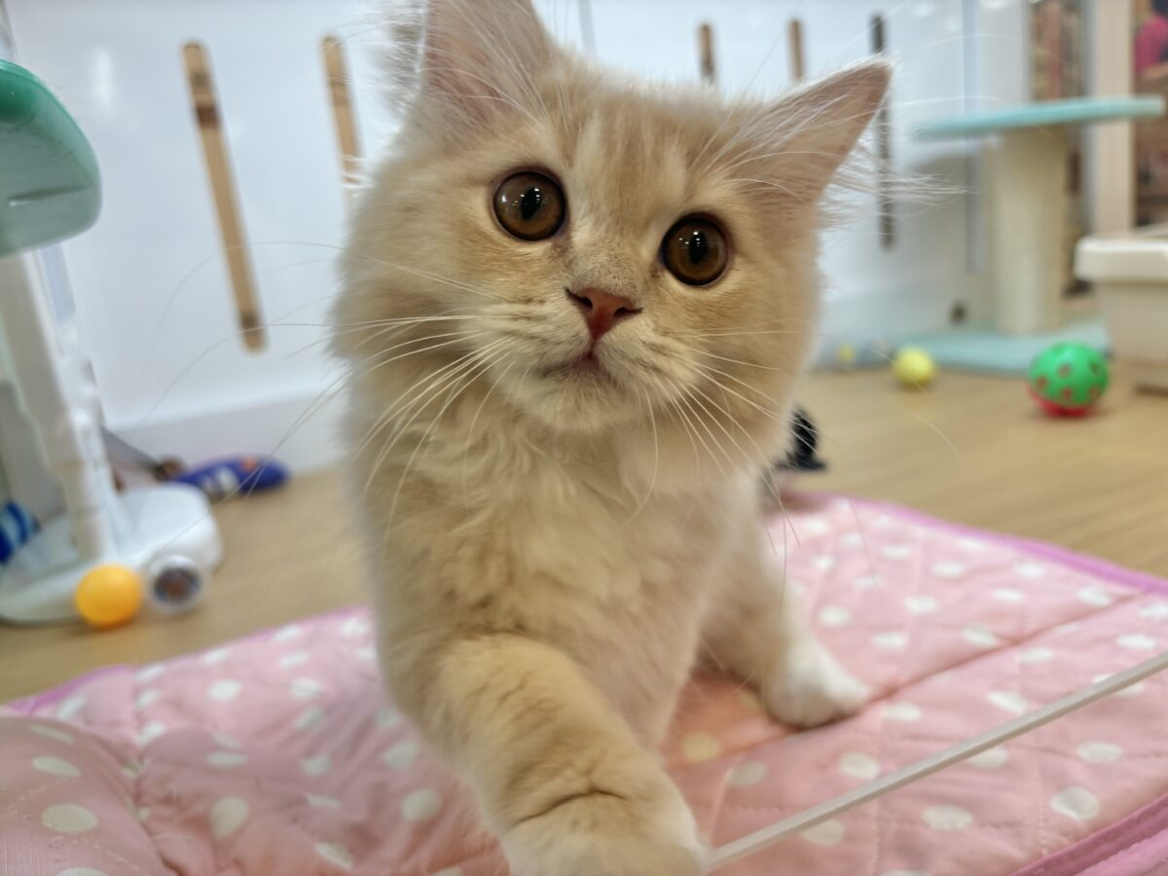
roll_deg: +7.4
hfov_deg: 67.3
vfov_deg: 53.1
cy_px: 438
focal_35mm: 26
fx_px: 877
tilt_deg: -14.6
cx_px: 584
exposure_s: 1/100
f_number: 1.6
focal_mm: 5.96
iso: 64
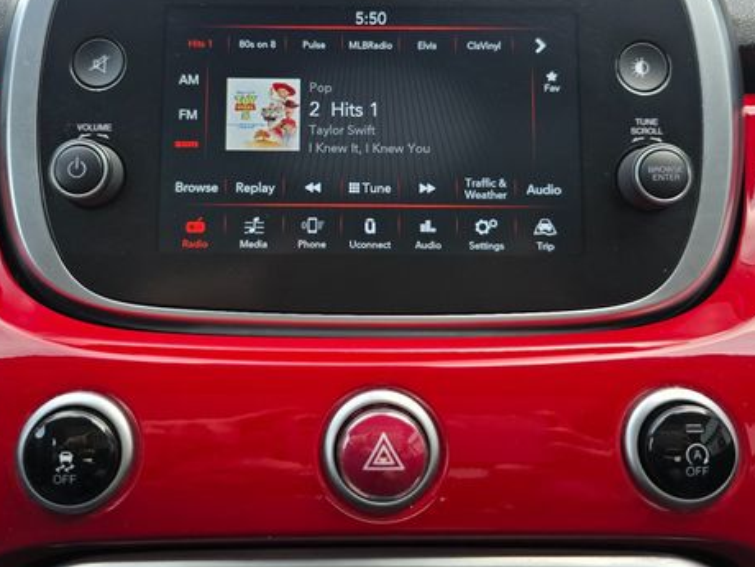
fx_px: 698
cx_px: 345
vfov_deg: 43.7
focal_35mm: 32
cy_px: 199
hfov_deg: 56.7
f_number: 1.7
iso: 12
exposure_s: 1/73.9
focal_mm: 6.3
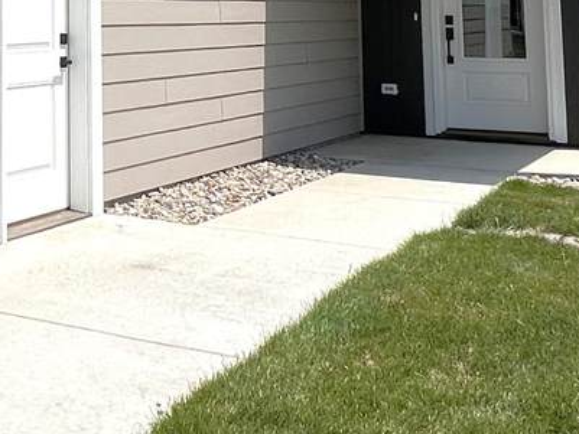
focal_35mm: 67
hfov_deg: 27.1
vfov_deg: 20.2
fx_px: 1121
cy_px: -118
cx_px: -23
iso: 32
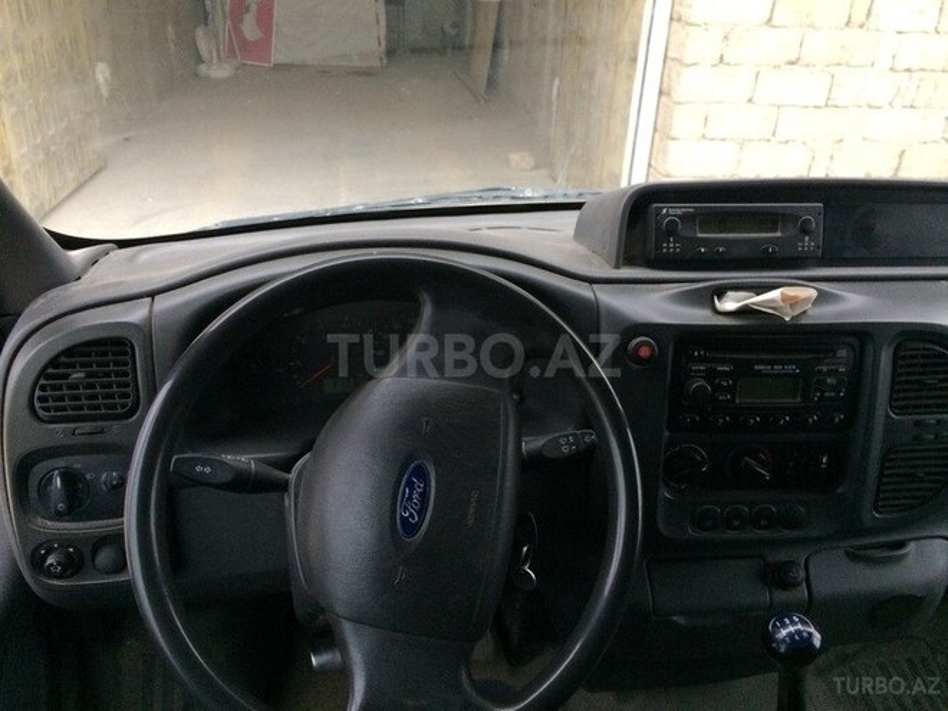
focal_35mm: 29
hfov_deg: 61.7
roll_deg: -2.5
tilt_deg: -28.6
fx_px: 794
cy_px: 356
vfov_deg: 48.2
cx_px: 474
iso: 320
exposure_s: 1/33
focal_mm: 4.15
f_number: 2.2
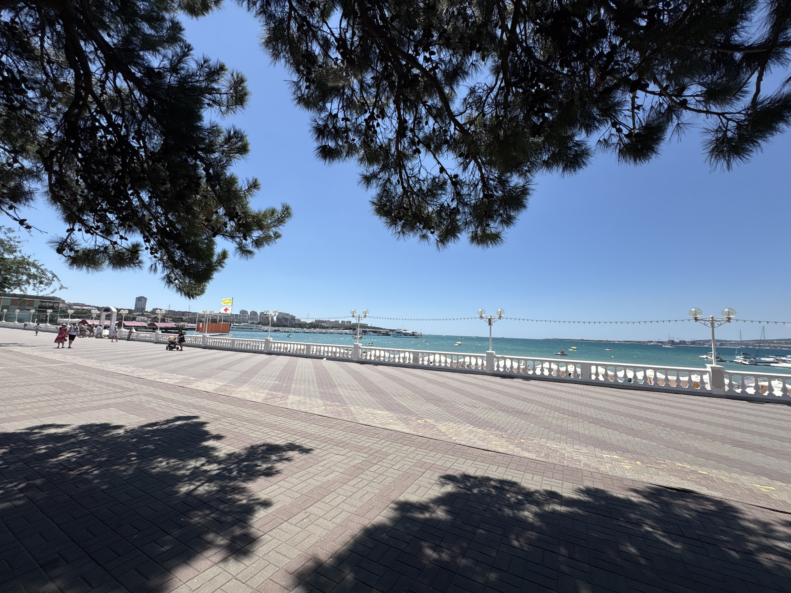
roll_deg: -1.8
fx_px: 320
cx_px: 396
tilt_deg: +7.6
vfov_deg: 85.7
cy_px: 296
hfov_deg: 102.1
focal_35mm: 14
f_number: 2.2
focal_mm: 2.22
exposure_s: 1/3390
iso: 50
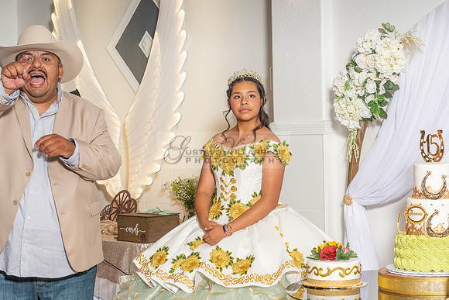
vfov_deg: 15.3
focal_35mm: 89
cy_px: 170
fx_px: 1114
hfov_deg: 22.7
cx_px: 286
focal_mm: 70
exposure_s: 1/200
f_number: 8
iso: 500
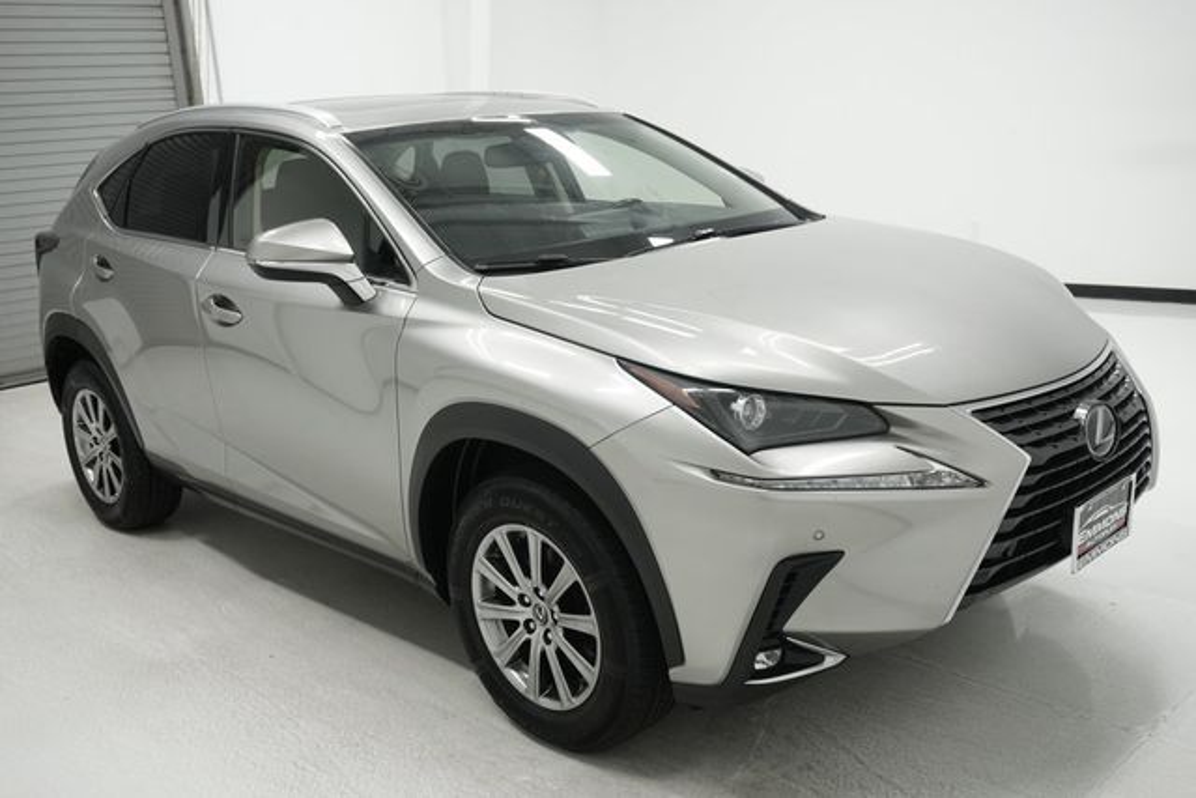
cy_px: 399
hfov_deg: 55.8
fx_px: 1130
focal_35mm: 34
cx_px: 598
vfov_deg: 38.9
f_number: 5.6
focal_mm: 23
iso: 800
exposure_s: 1/200
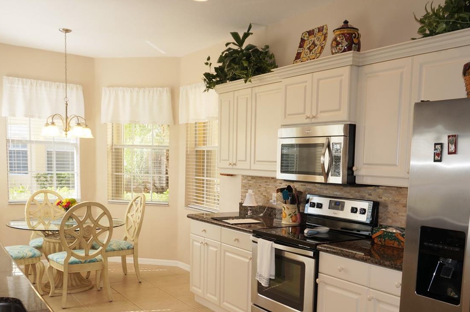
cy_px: 217
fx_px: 456
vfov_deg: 37.2
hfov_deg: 54.2
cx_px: 273
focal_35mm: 35
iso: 100
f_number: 4.5
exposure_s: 1/80
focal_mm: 16
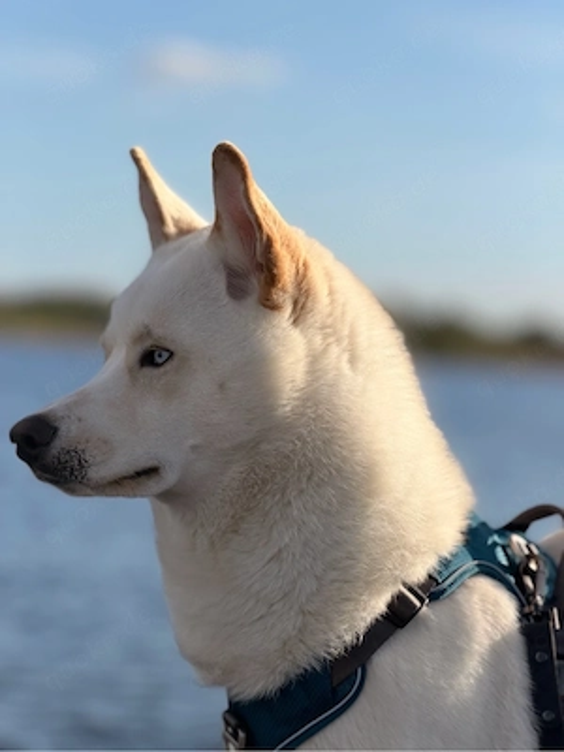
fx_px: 2172
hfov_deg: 14.8
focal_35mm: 100
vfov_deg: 19.6
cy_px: 376
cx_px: 282
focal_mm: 16.89
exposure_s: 1/638
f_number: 2.8
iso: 25
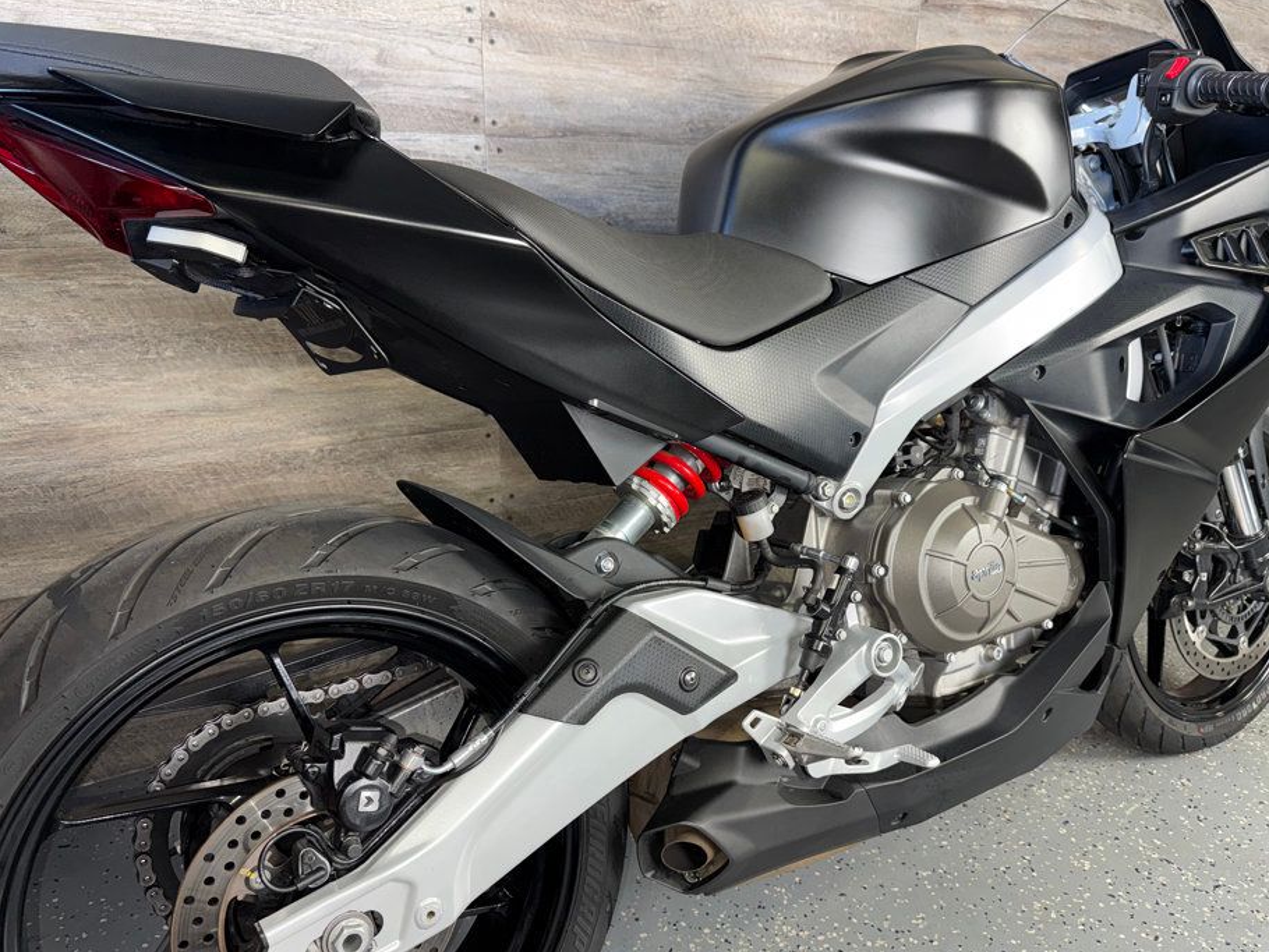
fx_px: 990
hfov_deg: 65.3
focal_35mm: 27
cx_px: 668
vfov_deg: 51.4
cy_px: 485
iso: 80
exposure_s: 1/18
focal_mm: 6.76
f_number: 1.78
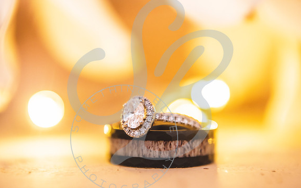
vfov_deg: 18.1
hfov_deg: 28.6
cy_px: 95
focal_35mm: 72
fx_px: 590
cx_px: 150
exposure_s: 1/125
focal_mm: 70
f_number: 5.6
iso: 1000
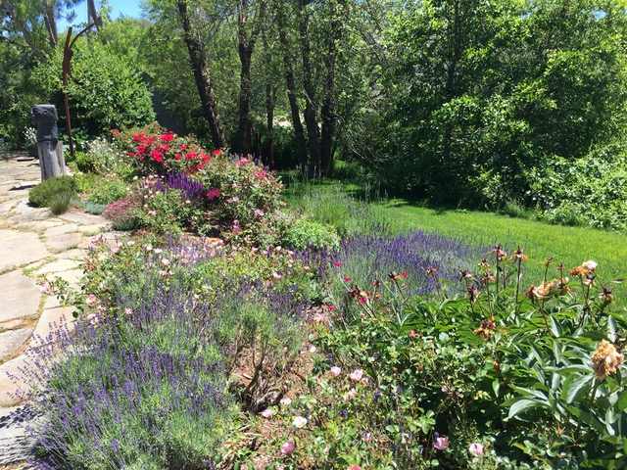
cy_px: 235
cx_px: 314
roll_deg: +1.6
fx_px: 525
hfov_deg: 61.7
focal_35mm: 29
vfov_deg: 48.2
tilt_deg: -15.9
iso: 25
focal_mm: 4.15
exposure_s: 1/646
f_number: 2.2
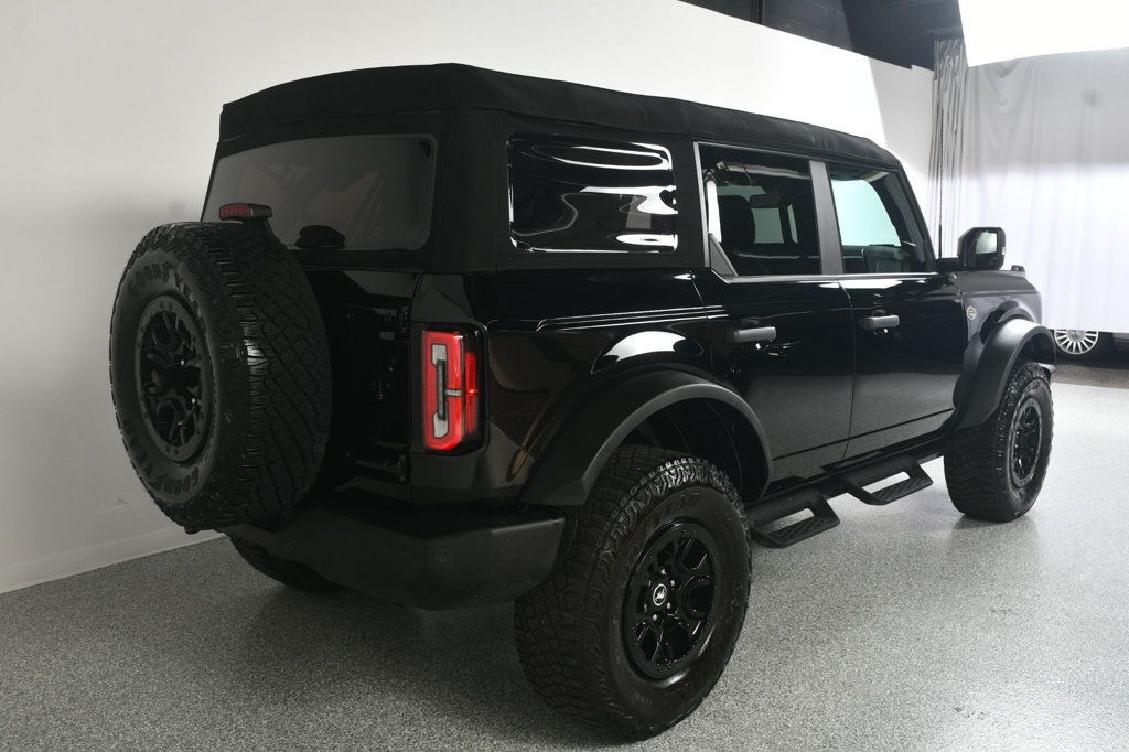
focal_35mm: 33
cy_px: 376
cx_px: 564
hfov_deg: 57.2
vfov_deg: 39.9
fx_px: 1035
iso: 100
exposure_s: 1/160
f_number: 8
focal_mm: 22
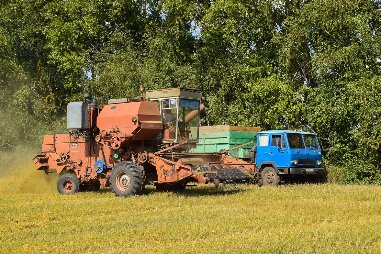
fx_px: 550
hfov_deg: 38.2
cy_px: 129
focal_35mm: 52
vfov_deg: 26.0
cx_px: 192
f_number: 9
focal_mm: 34
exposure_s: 1/320
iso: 200
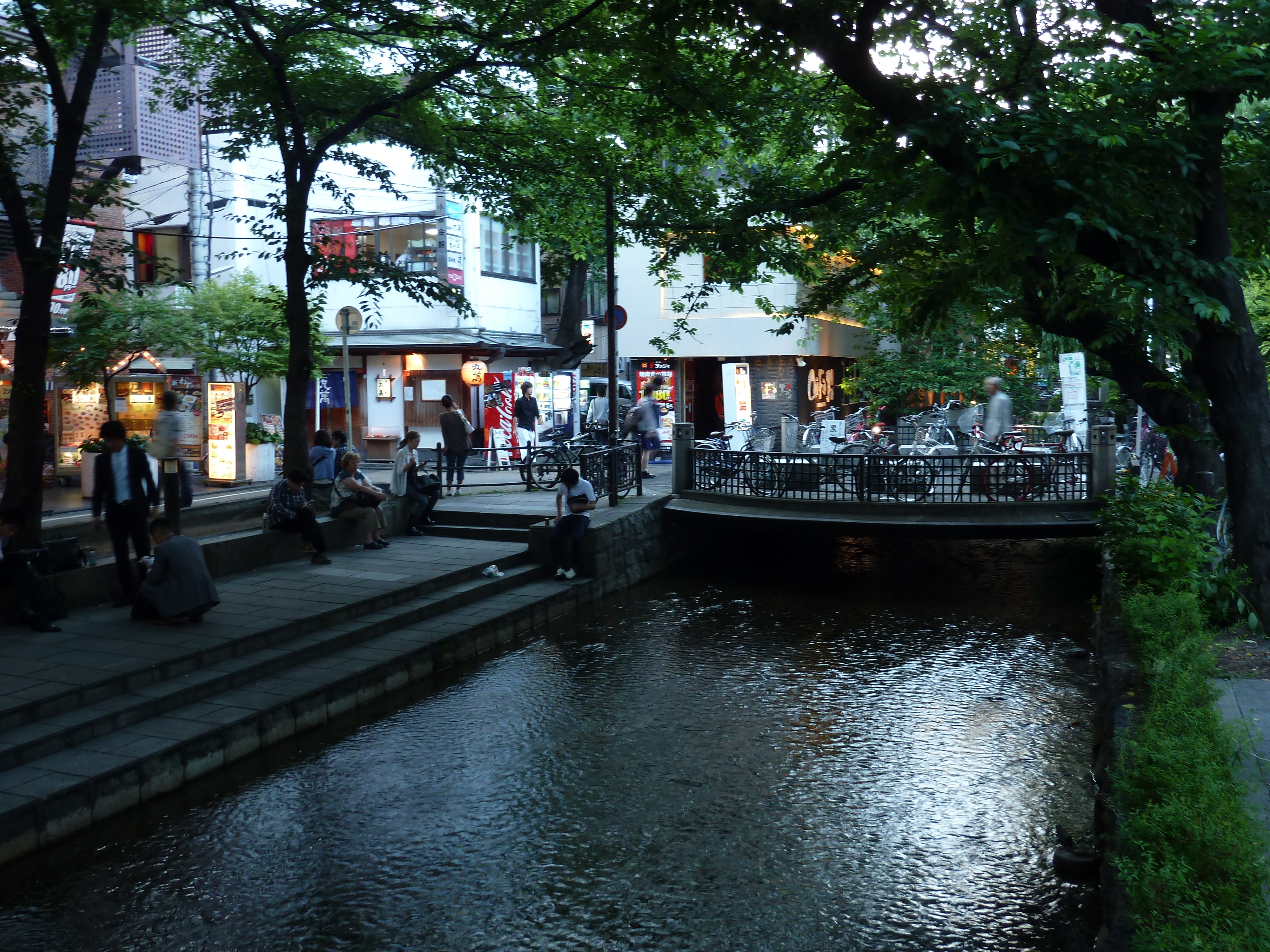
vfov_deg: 44.2
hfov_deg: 56.8
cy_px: 476
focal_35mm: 32
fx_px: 1174
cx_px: 635
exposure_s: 1/8
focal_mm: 5.3
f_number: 3.5
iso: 80
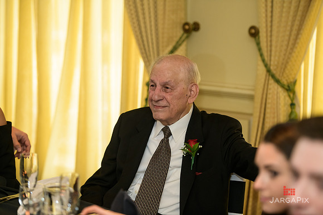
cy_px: 108
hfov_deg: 17.1
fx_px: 1077
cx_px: 162
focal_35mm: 120
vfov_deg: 11.4
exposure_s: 1/125
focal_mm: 120
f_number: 3.2
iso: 1600
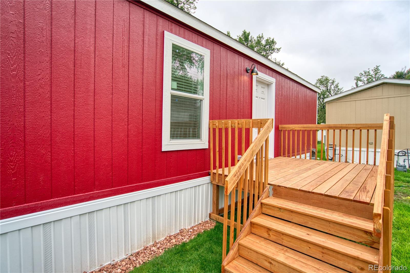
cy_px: 136
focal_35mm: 17
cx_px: 205
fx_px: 194
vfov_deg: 70.4
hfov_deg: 93.3
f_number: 4
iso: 500
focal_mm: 17
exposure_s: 1/500
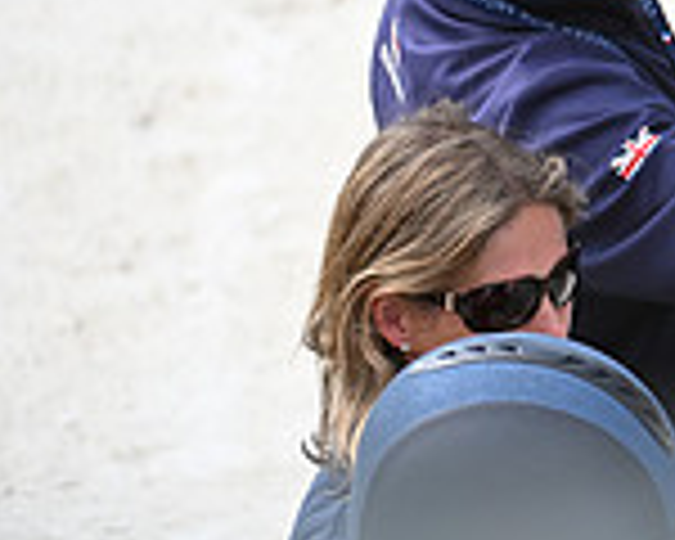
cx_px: 1296
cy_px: 20
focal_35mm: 727
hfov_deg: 2.7
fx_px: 14524
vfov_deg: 2.1
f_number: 4.5
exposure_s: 1/1600
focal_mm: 200
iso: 560
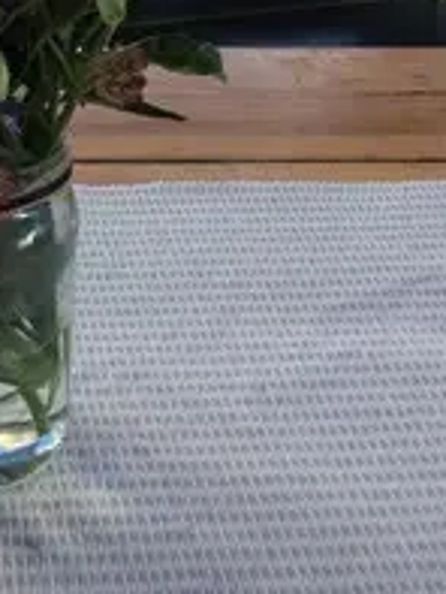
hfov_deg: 17.5
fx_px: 1407
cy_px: -38
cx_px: -18
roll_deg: -1.2
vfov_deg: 22.6
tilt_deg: -21.4
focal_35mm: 82
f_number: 2.2
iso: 32
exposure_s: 1/270
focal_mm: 4.15
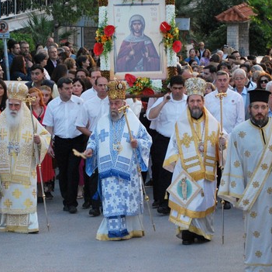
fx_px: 1601
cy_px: 153
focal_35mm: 180
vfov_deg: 9.7
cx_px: 133
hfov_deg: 9.7
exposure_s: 1/60
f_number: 5.6
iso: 800
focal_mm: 55
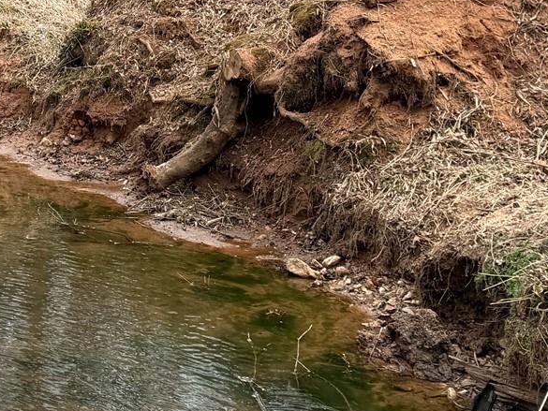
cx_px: 81
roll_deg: +1.5
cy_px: 6
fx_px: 1330
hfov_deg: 22.8
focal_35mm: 84
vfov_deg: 17.2
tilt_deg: -3.2
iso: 80
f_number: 1.78
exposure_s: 1/1032
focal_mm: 6.76
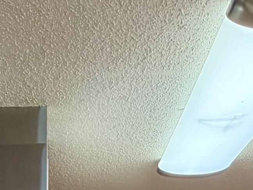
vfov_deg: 17.1
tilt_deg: -0.8
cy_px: 371
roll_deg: +0.9
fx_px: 475
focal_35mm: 65
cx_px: 36
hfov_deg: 28.9
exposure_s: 1/60
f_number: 2.2
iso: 200
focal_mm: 2.22
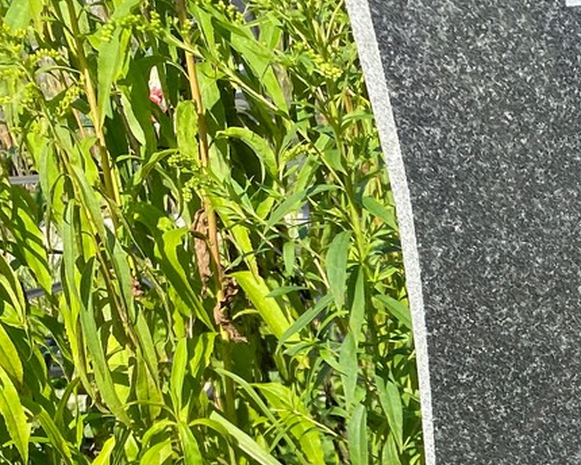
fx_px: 1462
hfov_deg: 18.9
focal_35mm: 85
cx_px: 947
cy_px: 606
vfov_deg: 17.0
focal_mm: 4.25
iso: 32
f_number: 1.8
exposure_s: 1/1182
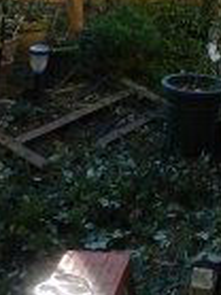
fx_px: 708
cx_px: 324
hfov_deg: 16.3
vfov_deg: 22.1
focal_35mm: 83
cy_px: -40
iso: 160
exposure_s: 1/400
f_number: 3.4
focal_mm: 4
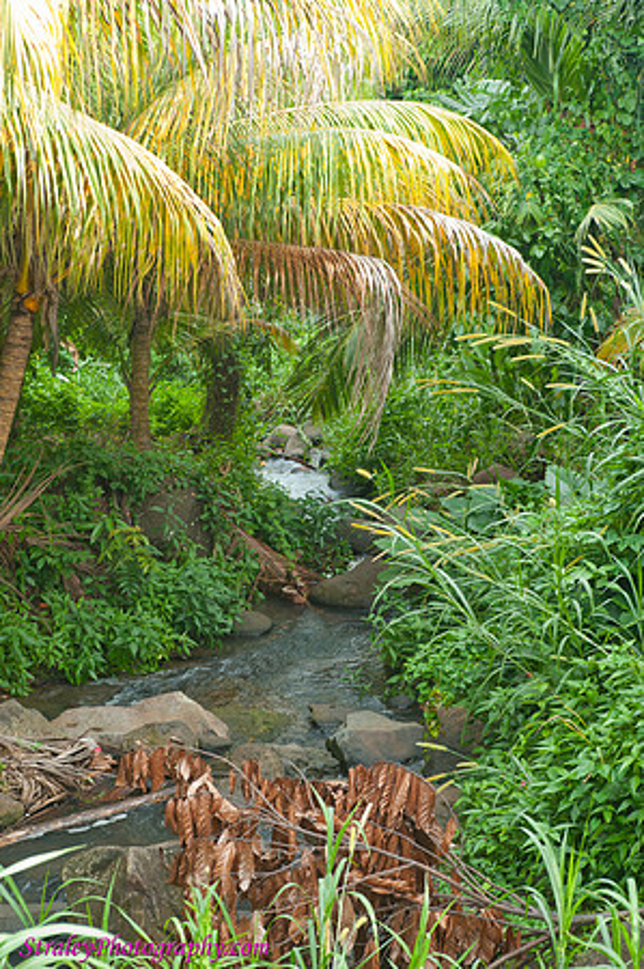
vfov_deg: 28.9
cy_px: 484
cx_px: 322
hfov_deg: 19.4
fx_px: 1883
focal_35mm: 70
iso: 560
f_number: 8
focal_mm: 70
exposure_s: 1/60
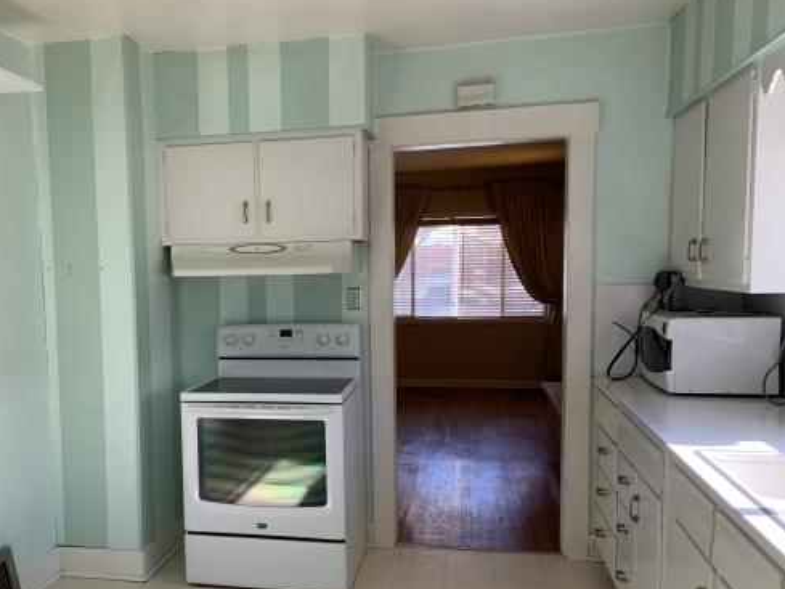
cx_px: 278
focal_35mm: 34
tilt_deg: -4.1
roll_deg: +0.7
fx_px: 771
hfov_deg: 53.1
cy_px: 350
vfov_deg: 41.6
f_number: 1.8
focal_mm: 4.25
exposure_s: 1/128
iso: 25
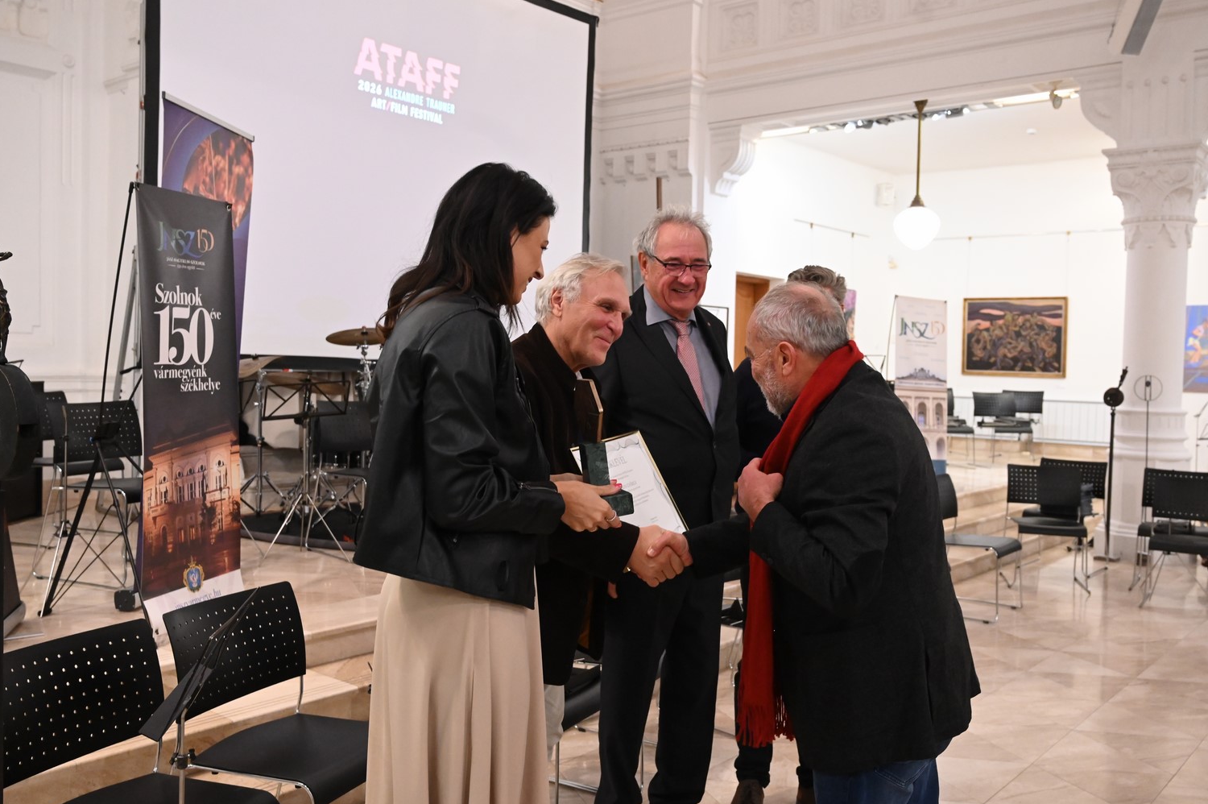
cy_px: 389
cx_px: 602
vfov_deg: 41.1
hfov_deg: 58.7
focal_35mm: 32
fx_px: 1073
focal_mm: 30
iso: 6400
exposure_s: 1/125
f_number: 4
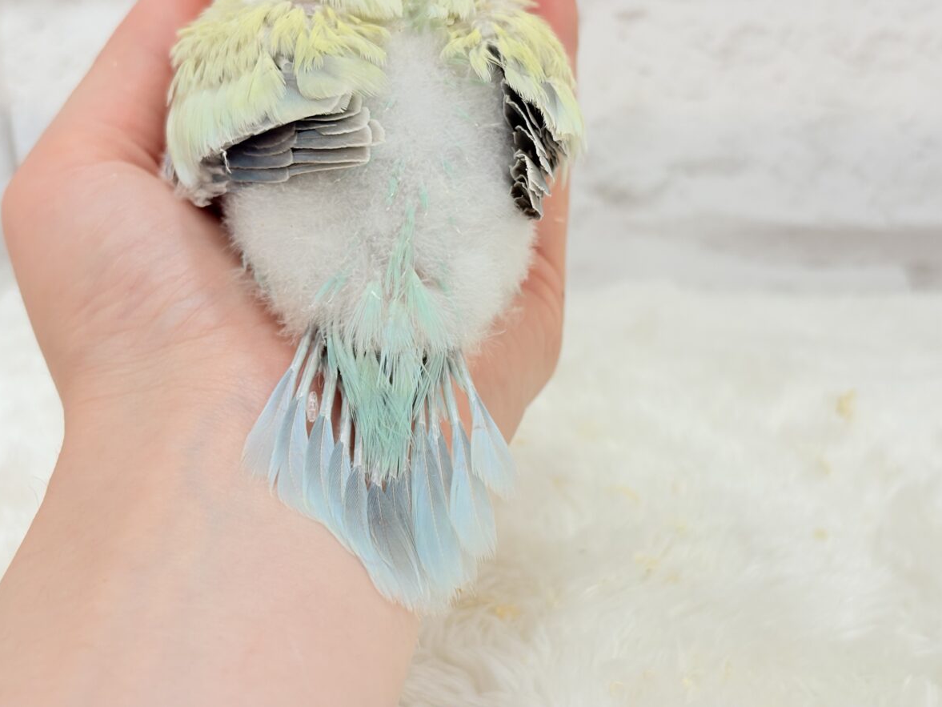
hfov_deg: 36.2
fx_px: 1442
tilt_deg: -20.8
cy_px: 347
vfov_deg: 27.5
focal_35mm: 53
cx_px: 475
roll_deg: +3.4
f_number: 1.6
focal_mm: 5.96
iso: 80
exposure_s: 1/100
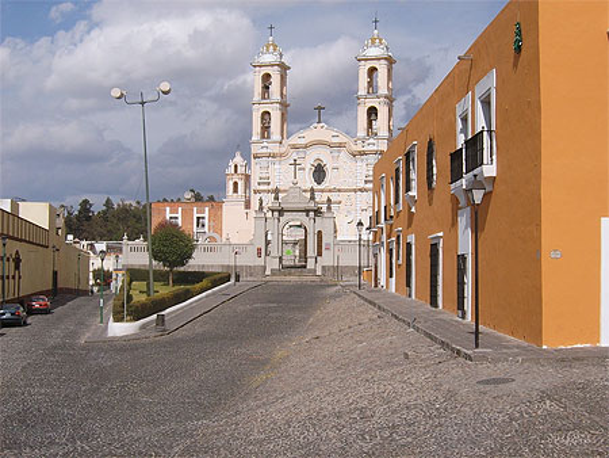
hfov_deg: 34.9
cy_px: 229
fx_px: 968
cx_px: 304
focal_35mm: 55
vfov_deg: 26.6
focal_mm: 9.1
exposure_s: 1/750
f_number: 7
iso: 50
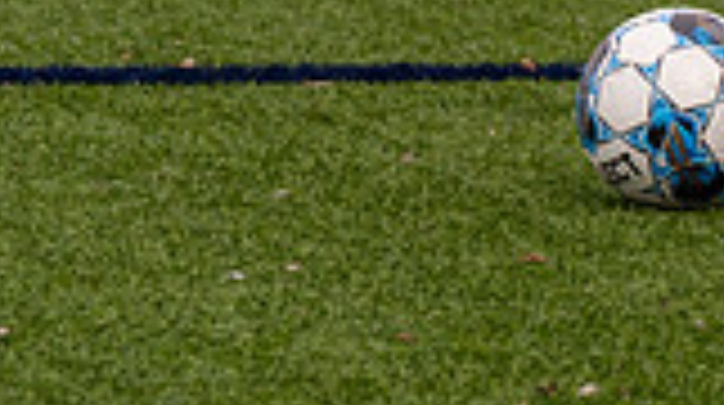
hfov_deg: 4.4
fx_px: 9335
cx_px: 1528
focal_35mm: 487
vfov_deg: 2.5
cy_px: -563
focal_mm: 81
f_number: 2.8
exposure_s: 1/1250
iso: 400
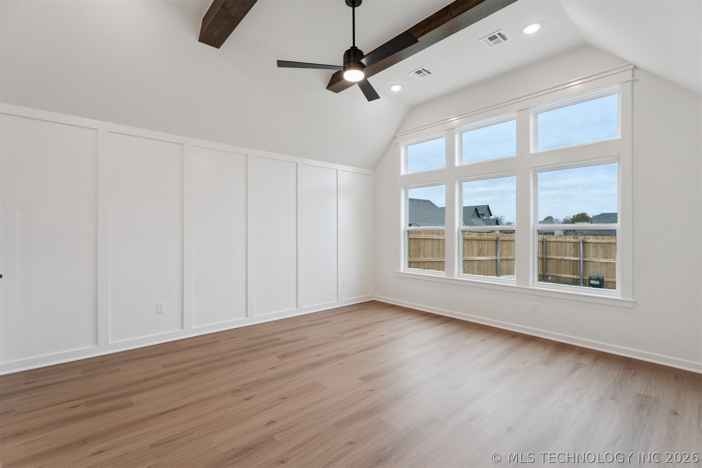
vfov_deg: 73.7
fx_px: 312
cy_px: 234
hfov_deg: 96.7
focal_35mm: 16
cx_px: 351
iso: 160
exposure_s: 1/40
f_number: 6.3
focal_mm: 16
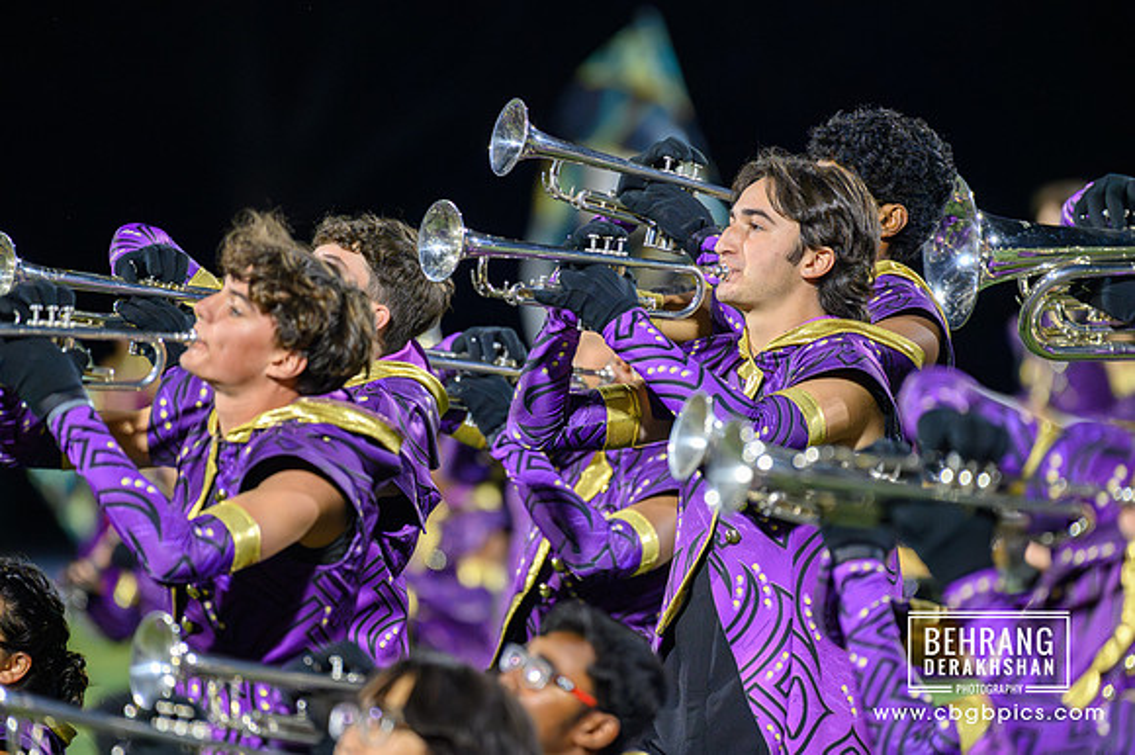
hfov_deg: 4.1
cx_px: 568
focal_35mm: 500
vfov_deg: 2.7
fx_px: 15754
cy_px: 378
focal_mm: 500
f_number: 5.6
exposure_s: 1/500
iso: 12800
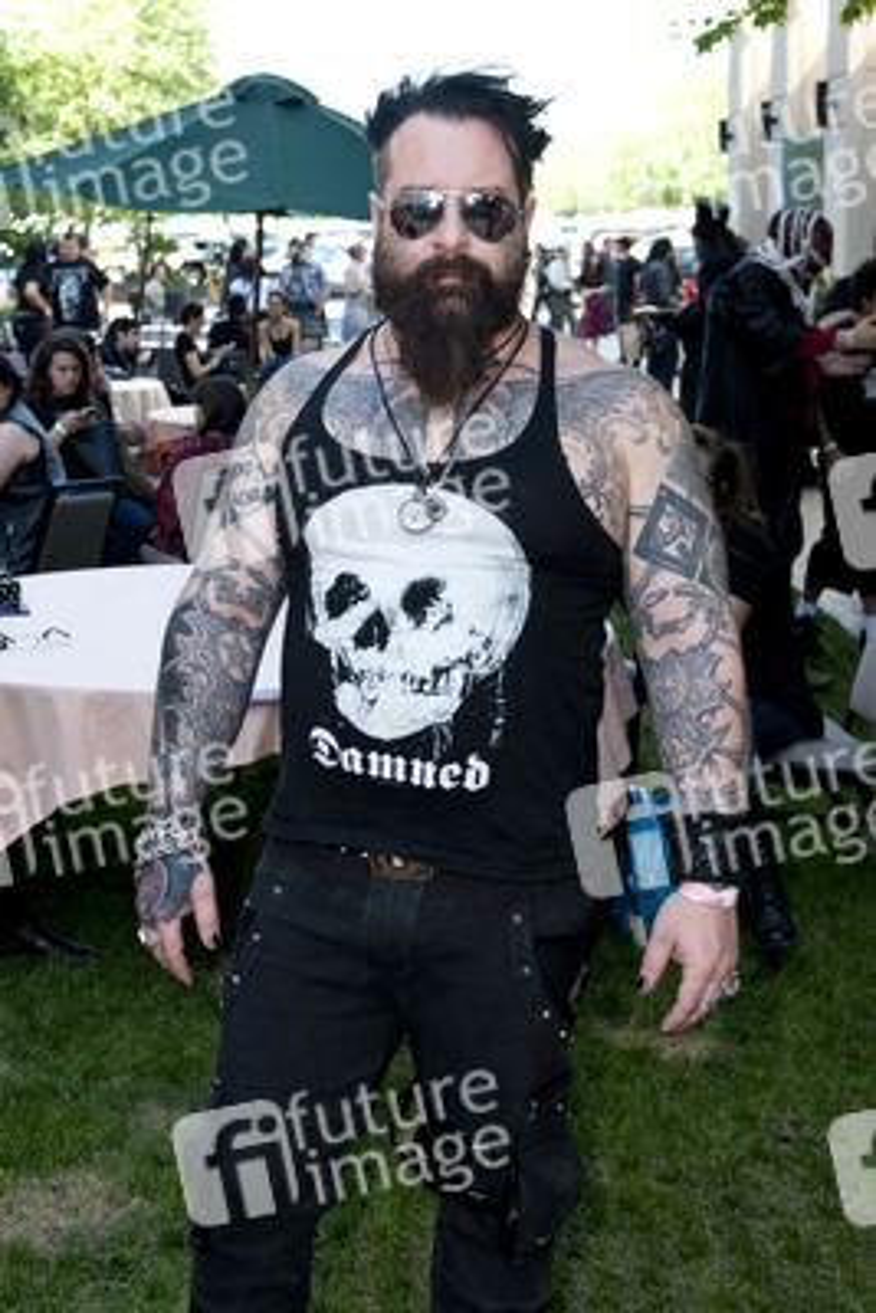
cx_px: 438
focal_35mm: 38
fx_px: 1386
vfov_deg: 50.7
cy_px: 656
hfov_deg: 35.1
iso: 400
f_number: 4
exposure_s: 1/400
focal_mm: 38
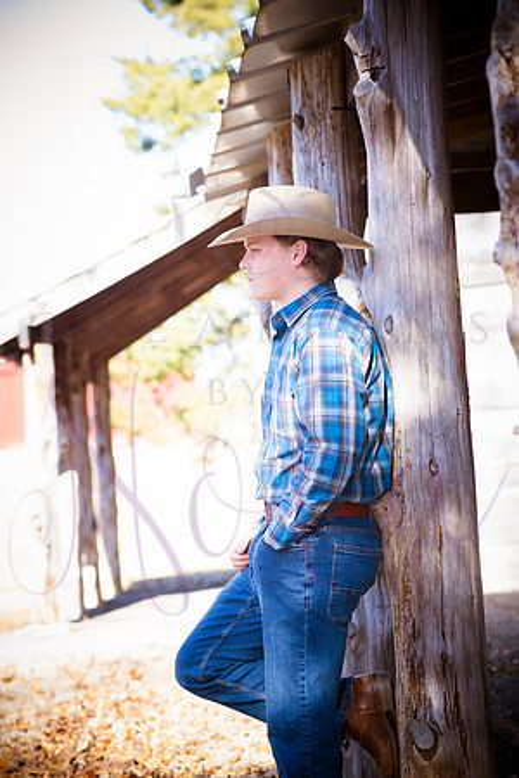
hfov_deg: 12.2
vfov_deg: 18.3
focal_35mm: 112
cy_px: 389
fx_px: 2422
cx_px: 260
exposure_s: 1/500
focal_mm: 112
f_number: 5.6
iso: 800
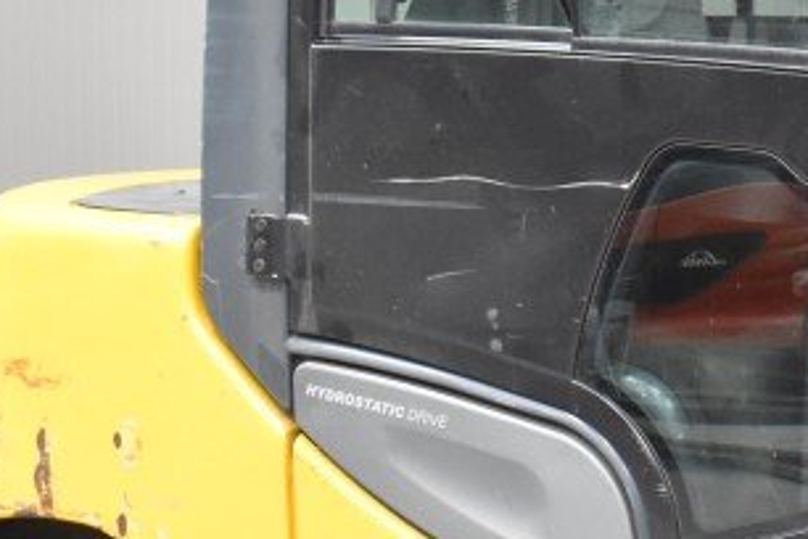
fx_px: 3164
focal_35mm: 141
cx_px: 977
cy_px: 166
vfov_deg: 9.7
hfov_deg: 14.1
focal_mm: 24
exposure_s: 1/25
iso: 1600
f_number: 4.5
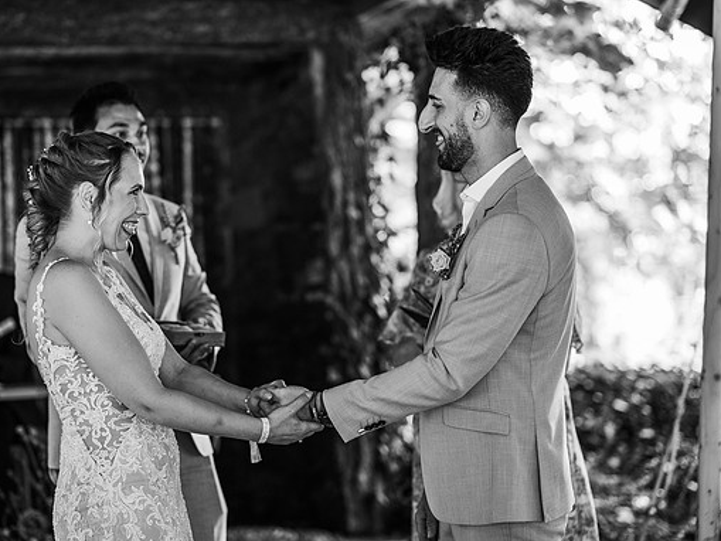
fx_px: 1938
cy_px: 272
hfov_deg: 21.1
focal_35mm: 93
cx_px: 322
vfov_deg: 15.9
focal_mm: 85
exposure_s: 1/200
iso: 640
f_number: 2.2
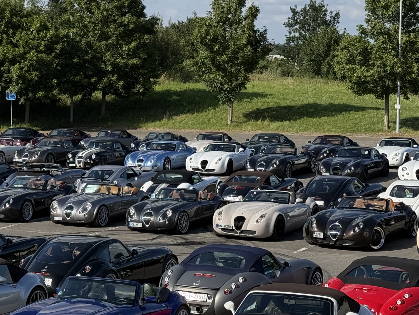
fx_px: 1211
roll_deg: -0.5
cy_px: 106
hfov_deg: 19.4
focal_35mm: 100
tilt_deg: -1.7
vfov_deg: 14.8
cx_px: 66
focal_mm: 6.76
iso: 64
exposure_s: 1/4878
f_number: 1.78
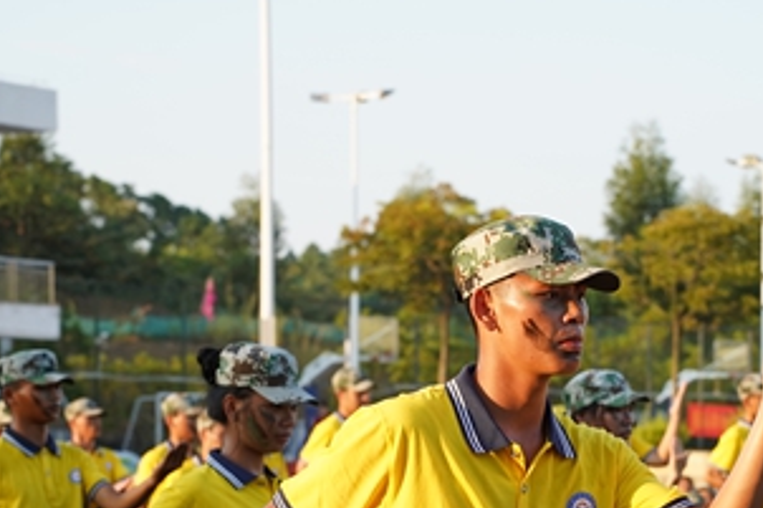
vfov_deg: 9.5
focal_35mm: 143
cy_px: 493
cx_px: 510
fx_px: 3029
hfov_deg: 14.3
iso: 400
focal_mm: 72
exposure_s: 1/400
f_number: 5.6
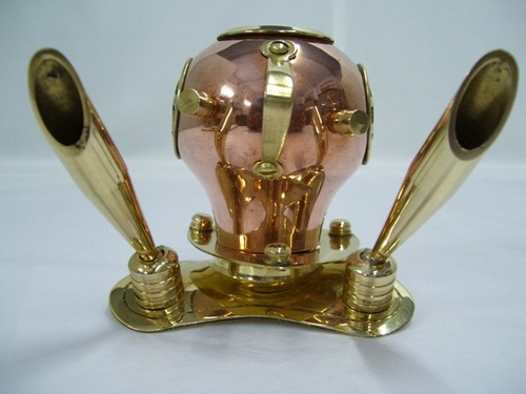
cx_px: 263
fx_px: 562
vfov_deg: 38.7
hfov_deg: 50.1
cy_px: 197
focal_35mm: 37
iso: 160
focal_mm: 6
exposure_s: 1/10
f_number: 2.7
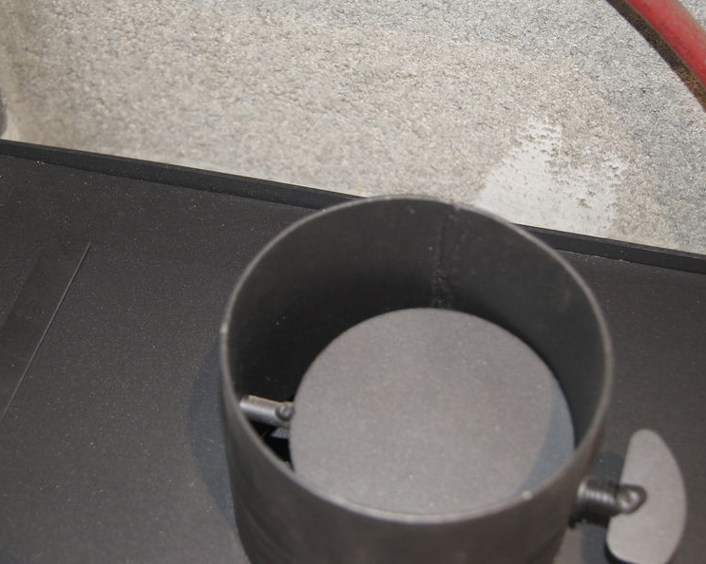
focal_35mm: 53
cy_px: 287
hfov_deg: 35.2
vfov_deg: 28.6
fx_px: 1107
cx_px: 282
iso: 500
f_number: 4.5
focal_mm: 28
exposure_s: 1/60
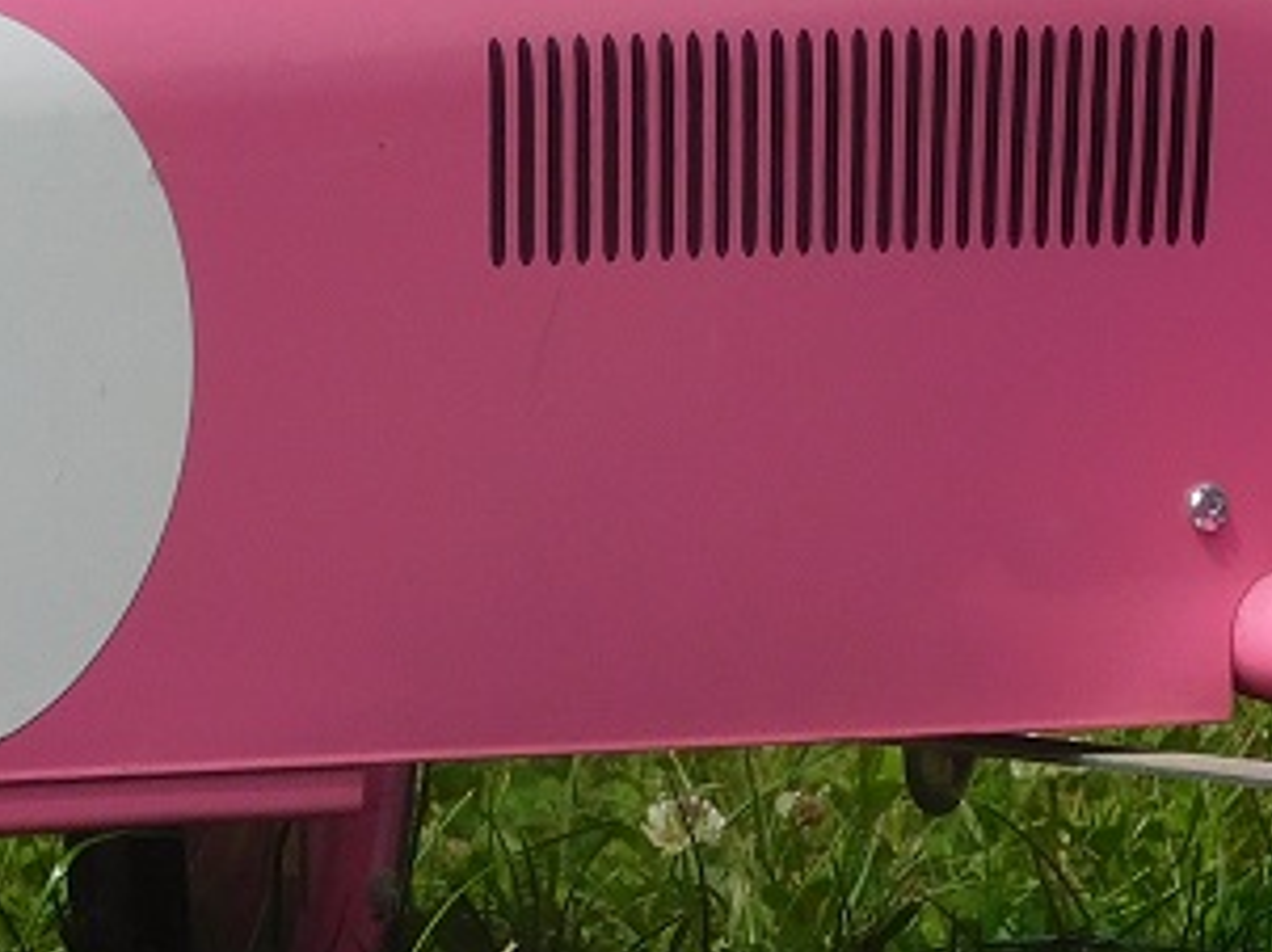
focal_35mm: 512
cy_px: 249
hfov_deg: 3.9
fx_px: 18799
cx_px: -227
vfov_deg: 2.9
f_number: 5
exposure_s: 1/800
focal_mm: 23.7
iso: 125
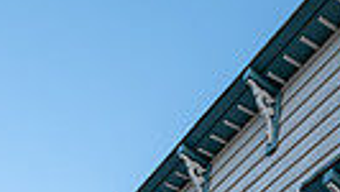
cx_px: 309
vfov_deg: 11.4
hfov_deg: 24.3
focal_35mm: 85
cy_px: 481
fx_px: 767
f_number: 7.1
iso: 100
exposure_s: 1/200
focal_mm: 24
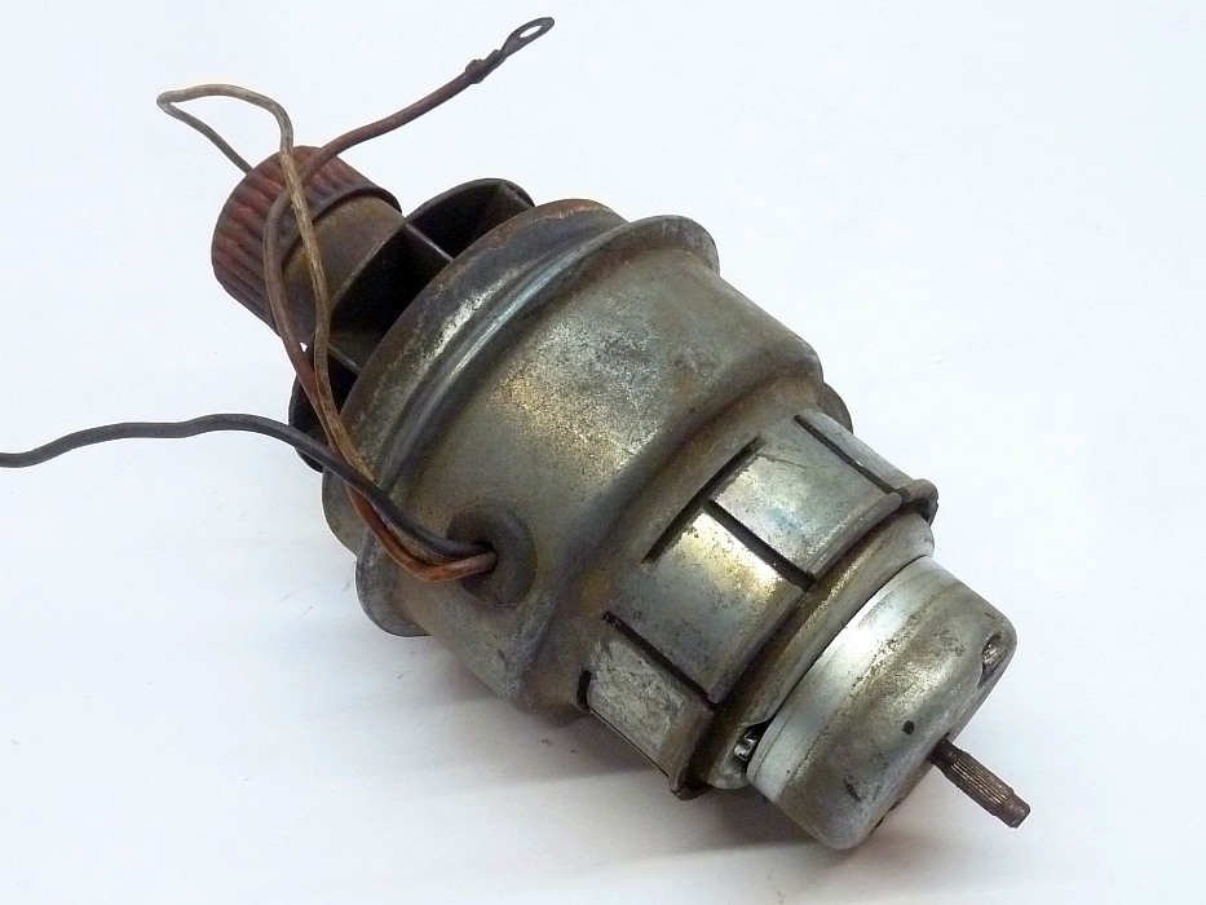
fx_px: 1115
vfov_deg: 44.2
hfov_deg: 56.8
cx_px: 603
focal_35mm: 32
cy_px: 452
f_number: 3.5
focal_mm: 5.3
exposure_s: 1/25
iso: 400
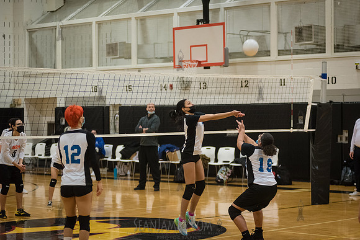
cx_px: 180
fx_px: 920
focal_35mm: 92
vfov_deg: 14.9
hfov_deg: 22.1
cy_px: 120
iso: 5000
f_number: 3.2
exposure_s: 1/400
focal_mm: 92
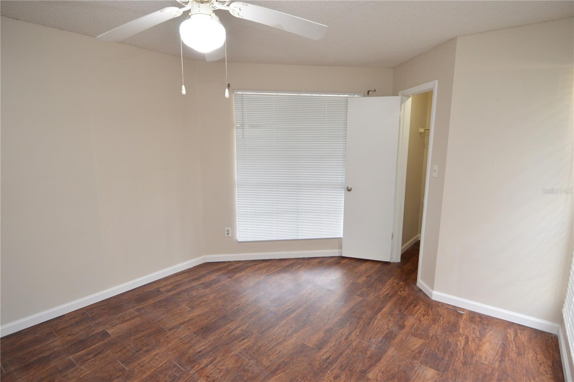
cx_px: 287
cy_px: 191
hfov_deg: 90.1
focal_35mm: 18
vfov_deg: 67.3
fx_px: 287
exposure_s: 1/60
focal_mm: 12
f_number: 4
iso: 560
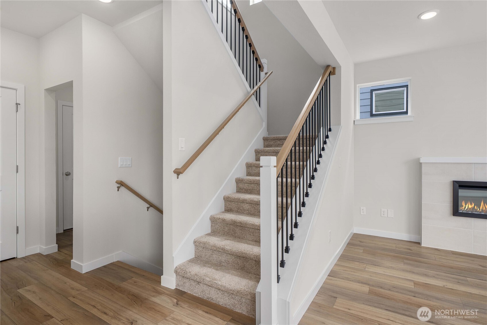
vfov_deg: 67.4
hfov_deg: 90.0
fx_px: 244
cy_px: 162
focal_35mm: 18
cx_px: 244
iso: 640
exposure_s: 1/30
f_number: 7.1
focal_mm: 18
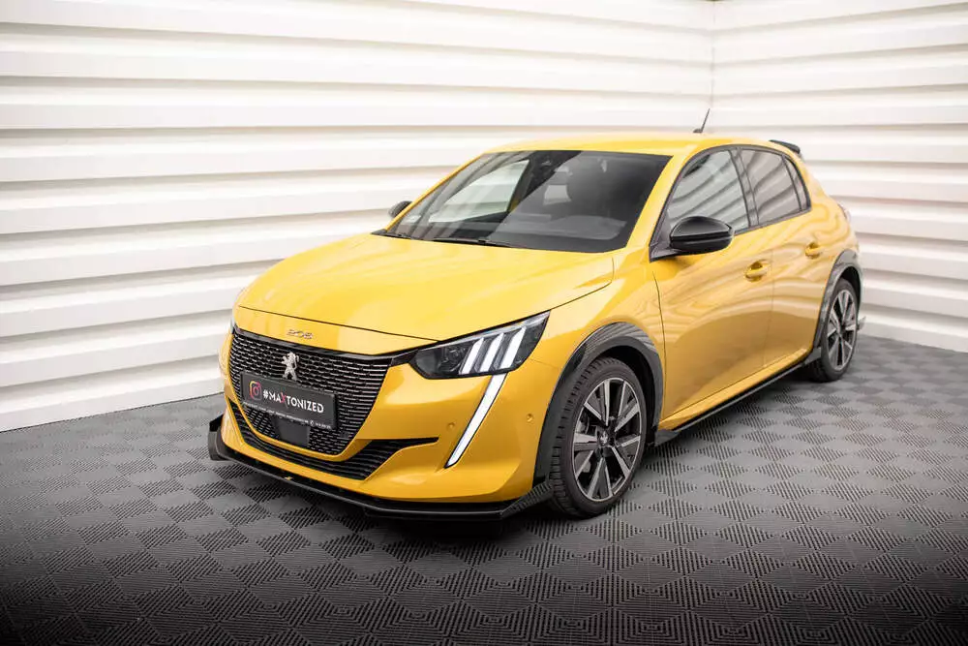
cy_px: 320
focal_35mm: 36
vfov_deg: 37.0
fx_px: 966
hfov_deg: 53.2
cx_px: 493
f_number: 2.5
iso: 1000
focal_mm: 35
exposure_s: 1/125
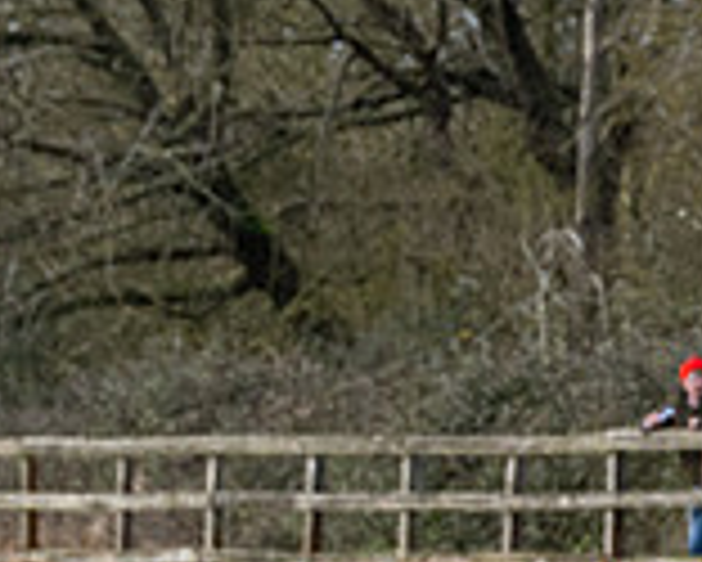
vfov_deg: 2.3
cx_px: 1449
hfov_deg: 2.8
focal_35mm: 675
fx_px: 14033
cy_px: 355
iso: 800
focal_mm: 86
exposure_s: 1/800
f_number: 5
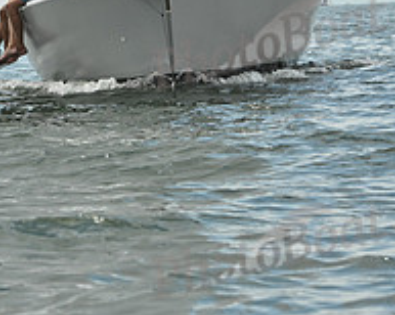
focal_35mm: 260
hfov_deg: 7.4
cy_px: -40
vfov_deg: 5.9
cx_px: 47
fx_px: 3036
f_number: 9
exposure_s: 1/1250
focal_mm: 92
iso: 320
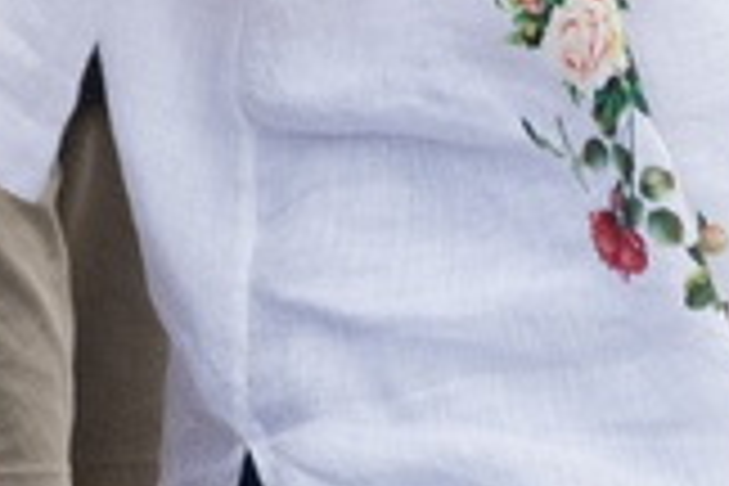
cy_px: -601
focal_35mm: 216
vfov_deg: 6.1
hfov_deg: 9.4
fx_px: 4374
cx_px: -50
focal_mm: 35
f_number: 13
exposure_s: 1/160
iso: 800
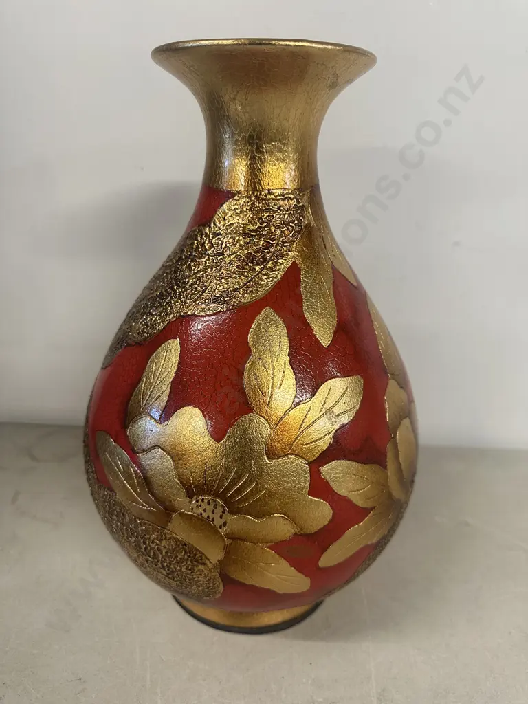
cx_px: 264
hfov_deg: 56.8
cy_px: 352
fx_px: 488
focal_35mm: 24
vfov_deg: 71.6
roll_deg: -1.1
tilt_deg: -23.1
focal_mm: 6.86
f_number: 1.78
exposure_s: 1/100
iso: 200
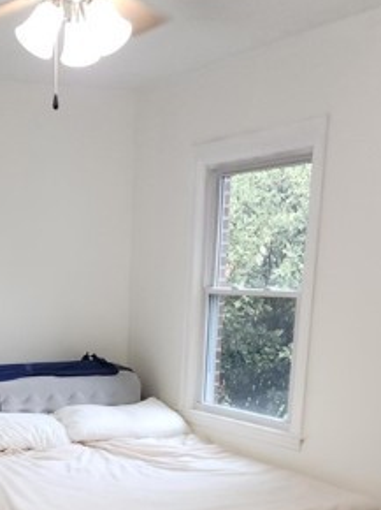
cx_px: 28
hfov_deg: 23.3
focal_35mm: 61
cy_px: 524
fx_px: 897
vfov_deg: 29.4
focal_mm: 6.4
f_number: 1.8
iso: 100
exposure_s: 1/60
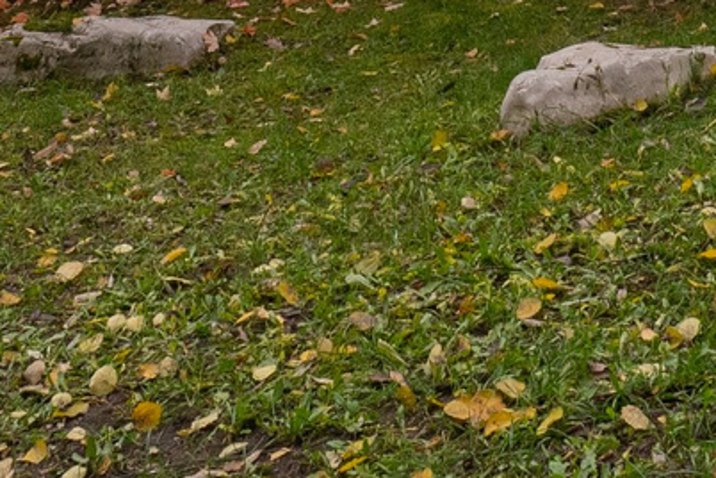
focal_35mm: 153
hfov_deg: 13.3
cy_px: -962
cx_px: 641
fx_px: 3043
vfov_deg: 7.8
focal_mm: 24
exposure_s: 1/200
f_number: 11
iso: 400
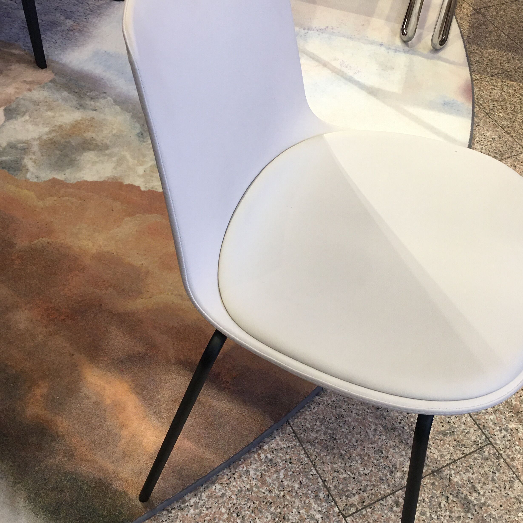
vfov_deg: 40.0
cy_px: 269
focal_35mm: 42
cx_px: 294
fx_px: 718
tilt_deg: -47.8
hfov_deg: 40.0
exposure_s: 1/33
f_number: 2.2
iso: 64
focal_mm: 4.15
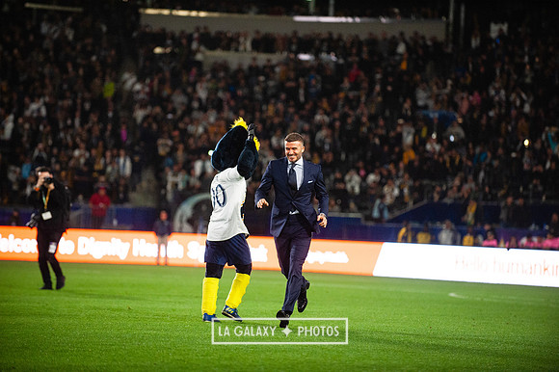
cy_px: 186
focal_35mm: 175
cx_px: 280
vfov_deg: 7.8
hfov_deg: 11.8
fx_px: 2716
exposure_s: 1/2000
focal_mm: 175
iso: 3200
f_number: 2.8
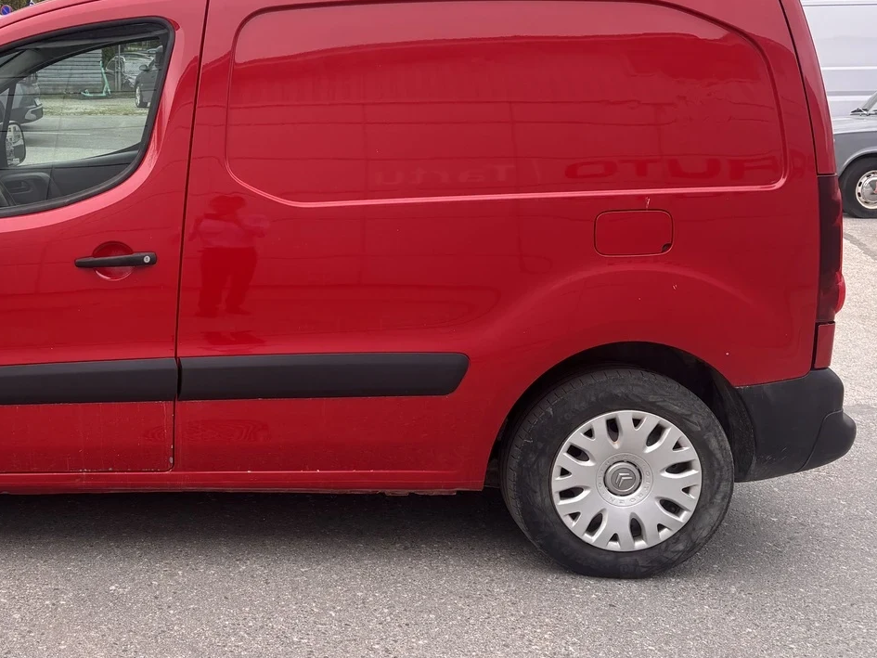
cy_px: 275
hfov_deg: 40.8
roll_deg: -0.4
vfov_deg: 32.8
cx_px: 152
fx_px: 1115
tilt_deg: -12.0
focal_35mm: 44
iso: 50
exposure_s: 1/275
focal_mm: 5.96
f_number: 1.6
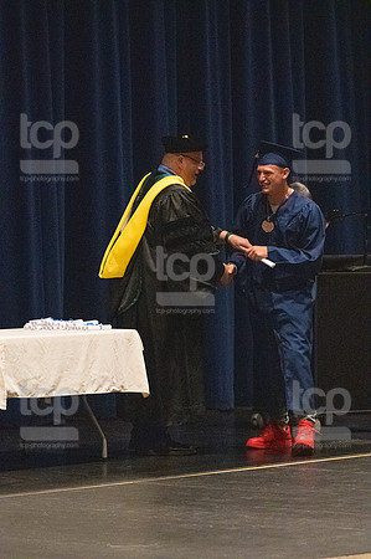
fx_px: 2897
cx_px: 186
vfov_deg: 11.0
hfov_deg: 7.3
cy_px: 280
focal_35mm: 187
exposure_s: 1/400
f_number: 3.2
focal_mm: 125
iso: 10000
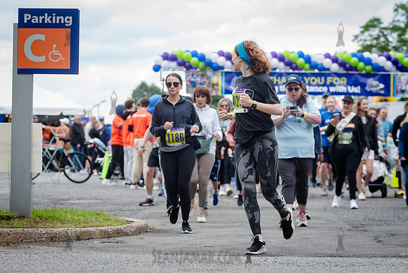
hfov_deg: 16.8
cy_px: 148
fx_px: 1378
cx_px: 220
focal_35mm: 122
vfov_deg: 11.3
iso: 400
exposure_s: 1/800
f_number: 4
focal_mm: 100
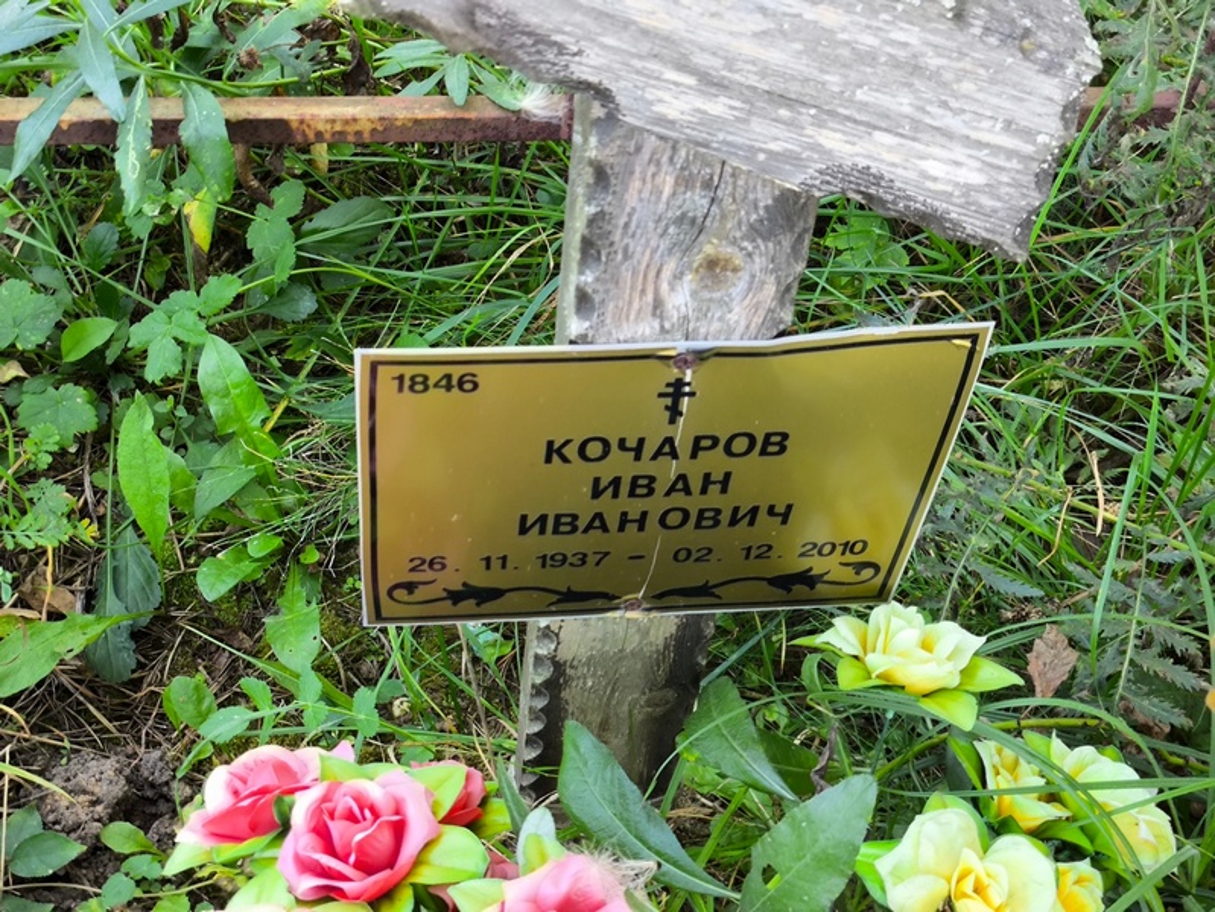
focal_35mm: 50
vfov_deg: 29.1
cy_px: 456
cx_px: 608
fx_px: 1756
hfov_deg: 38.2
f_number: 1.7
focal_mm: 4.71
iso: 100
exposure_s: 1/50
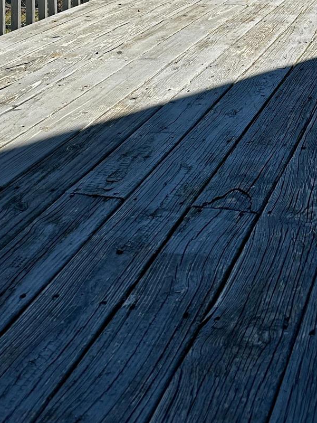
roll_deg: +0.6
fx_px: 842
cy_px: -101
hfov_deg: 21.3
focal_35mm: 69
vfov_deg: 25.0
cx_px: 200
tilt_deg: -1.6
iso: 80
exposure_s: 1/3861
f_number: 1.78
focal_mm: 6.86
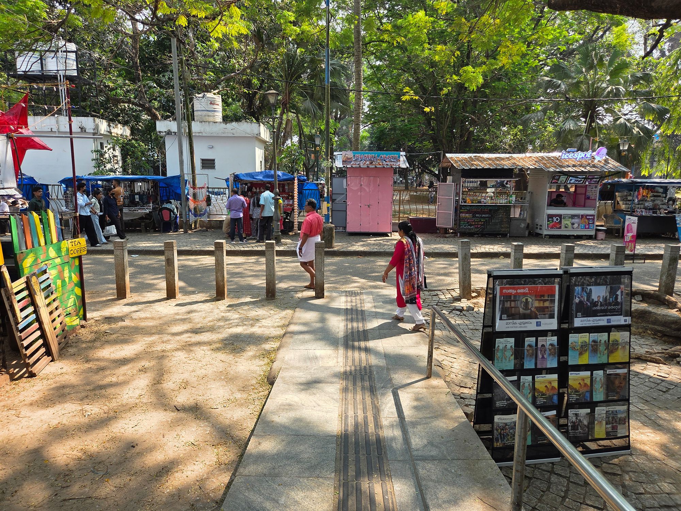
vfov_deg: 58.9
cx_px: 340
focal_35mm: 23
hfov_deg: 73.9
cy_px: 256
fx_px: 452
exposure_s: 1/952
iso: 80
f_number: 1.8
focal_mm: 5.4
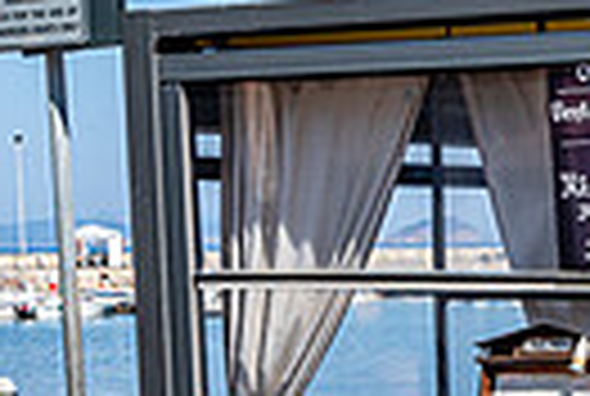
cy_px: 389
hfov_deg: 14.0
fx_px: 2103
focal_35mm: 128
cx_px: 1099
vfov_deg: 10.7
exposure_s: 1/250
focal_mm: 29
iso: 500
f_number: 18
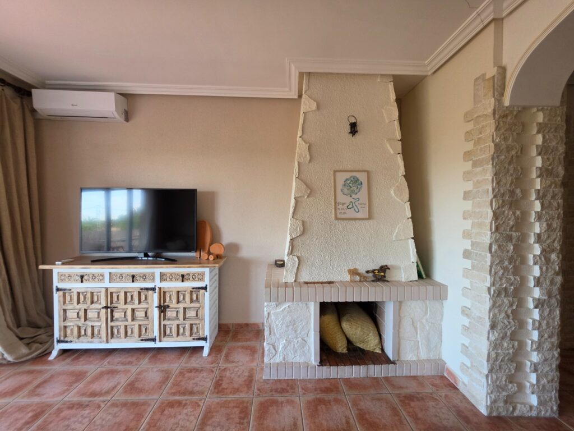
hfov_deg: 106.2
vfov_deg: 89.9
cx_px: 287
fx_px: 216
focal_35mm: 13
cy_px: 216
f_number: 1.9
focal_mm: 2.2
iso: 160
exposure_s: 1/100
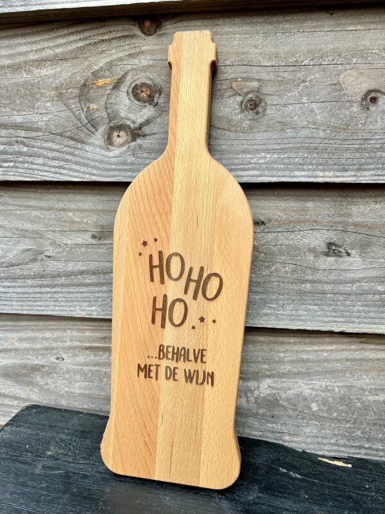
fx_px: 386
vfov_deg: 67.3
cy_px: 257
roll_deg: -1.2
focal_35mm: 26
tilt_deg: -15.3
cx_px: 192
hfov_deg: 53.1
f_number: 1.5
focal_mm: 5.7
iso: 40
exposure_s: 1/214
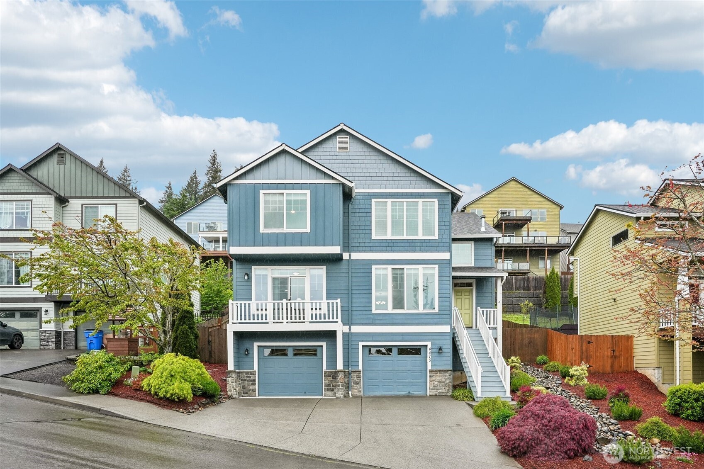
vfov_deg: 59.5
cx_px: 352
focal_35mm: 21
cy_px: 234
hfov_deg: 81.2
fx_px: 411
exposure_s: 1/200
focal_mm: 21
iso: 400
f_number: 8
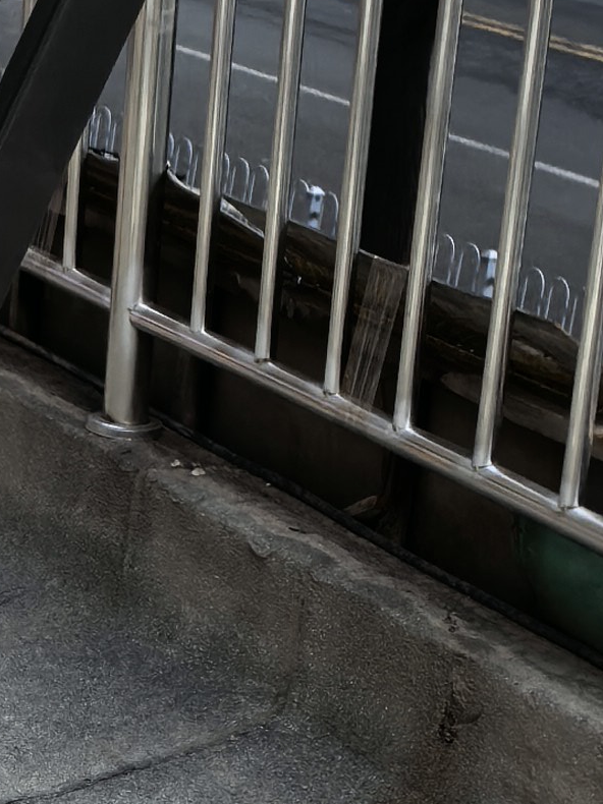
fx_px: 3253
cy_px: 868
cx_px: -601
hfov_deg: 9.8
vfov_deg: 13.8
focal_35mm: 140
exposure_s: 1/105
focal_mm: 5.75
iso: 50
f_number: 2
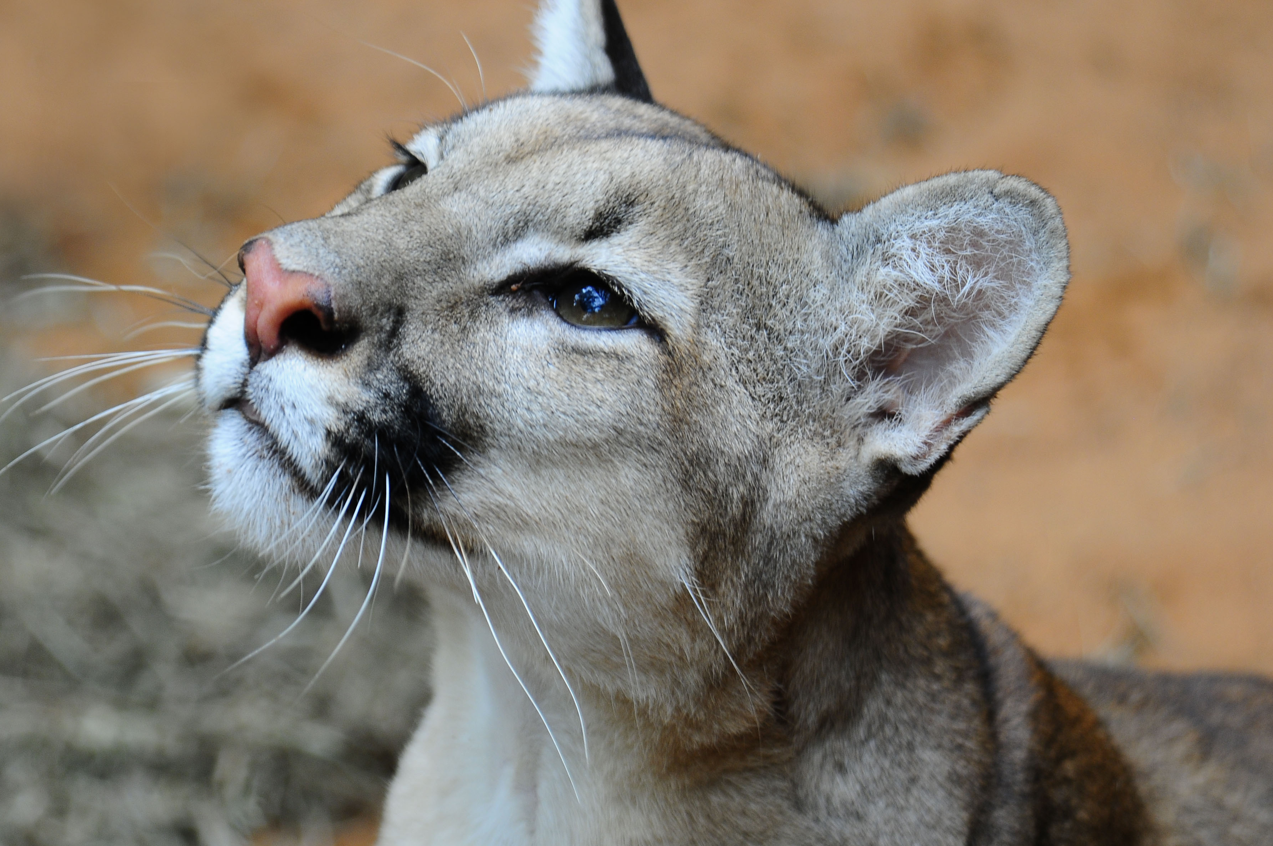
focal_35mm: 154
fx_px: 5425
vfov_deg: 8.9
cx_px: 532
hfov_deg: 13.4
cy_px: 358
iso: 250
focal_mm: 85
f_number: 4
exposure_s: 1/80
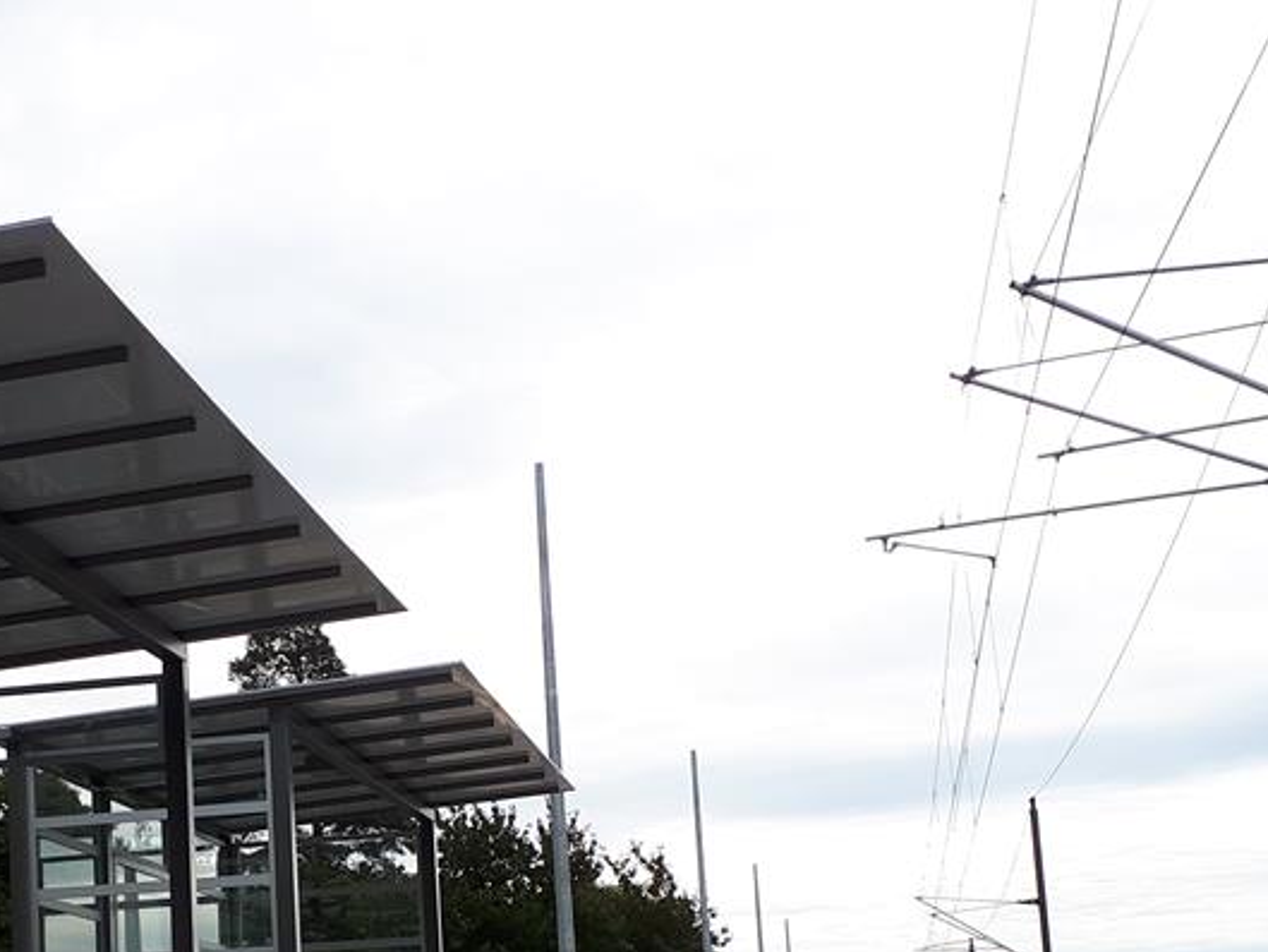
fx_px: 1795
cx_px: 292
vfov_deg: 29.0
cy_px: 765
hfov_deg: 37.8
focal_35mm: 49
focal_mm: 3.6
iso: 40
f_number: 1.9
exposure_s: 1/1085
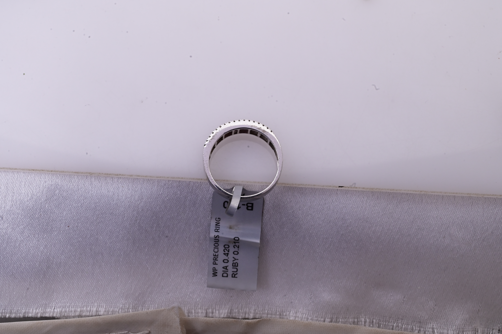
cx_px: 251
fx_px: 975
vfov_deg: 19.4
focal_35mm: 70
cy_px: 167
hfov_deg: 28.9
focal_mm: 70
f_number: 20
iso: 800
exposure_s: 1/80
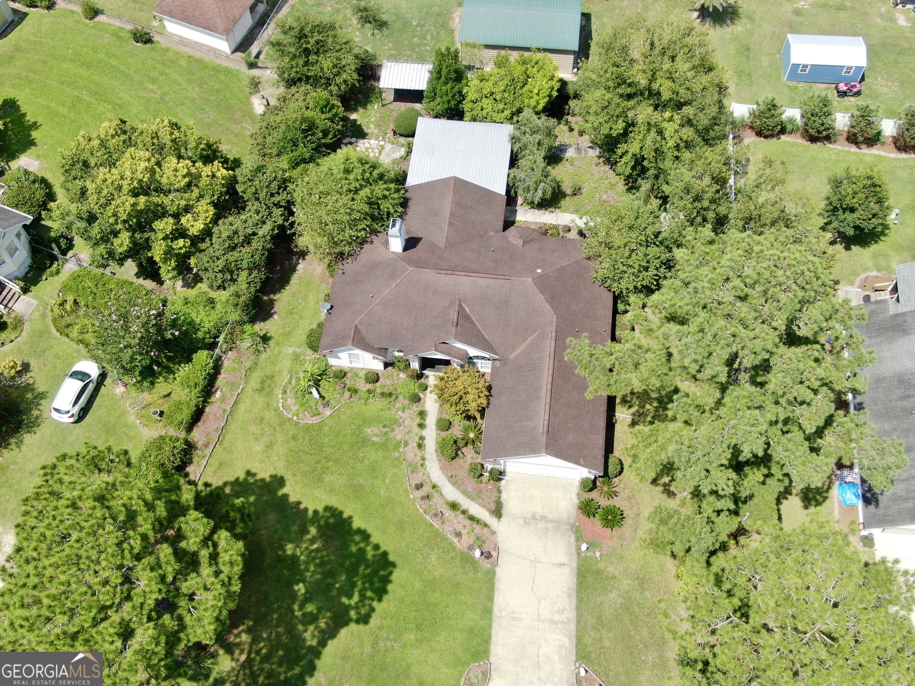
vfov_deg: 36.8
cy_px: 343
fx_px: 1031
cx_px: 458
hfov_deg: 47.9
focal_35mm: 39
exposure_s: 1/640
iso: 100
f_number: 3.4
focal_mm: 6.77
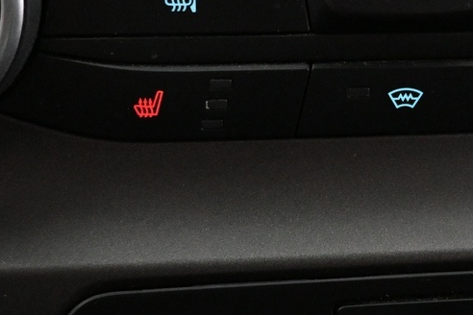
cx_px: 358
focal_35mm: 79
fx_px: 1038
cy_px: 99
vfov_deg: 17.2
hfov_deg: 25.4
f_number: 3.5
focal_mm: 16
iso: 4000
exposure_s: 1/40
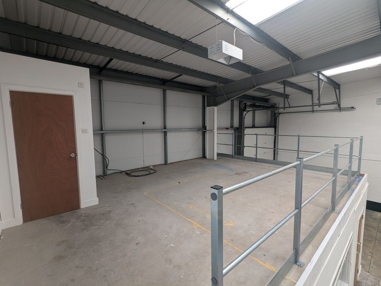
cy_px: 143
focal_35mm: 16
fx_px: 176
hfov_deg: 94.5
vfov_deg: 78.1
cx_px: 190
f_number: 2.2
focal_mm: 2.35
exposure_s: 1/28.3
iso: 36
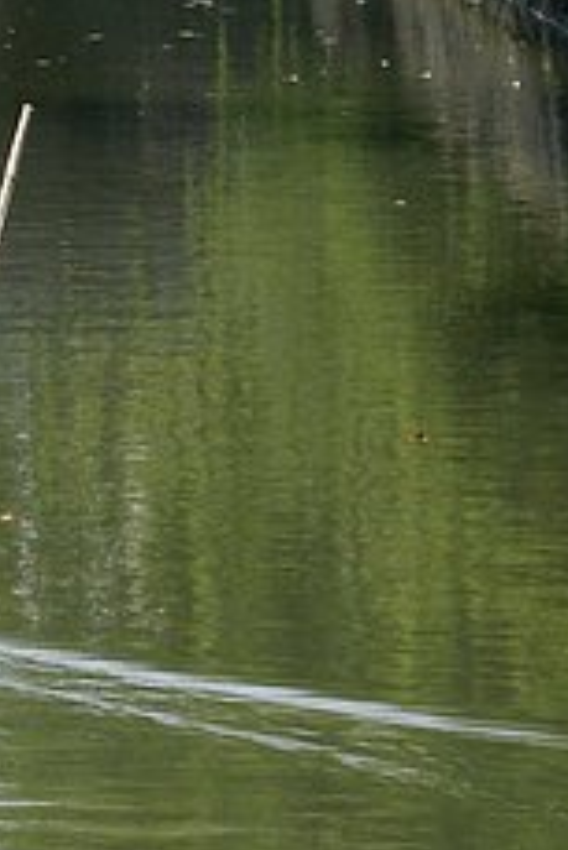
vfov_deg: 3.2
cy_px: -390
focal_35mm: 638
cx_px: -527
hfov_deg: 2.2
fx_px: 15081
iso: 800
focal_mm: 95
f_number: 10
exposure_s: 1/1000
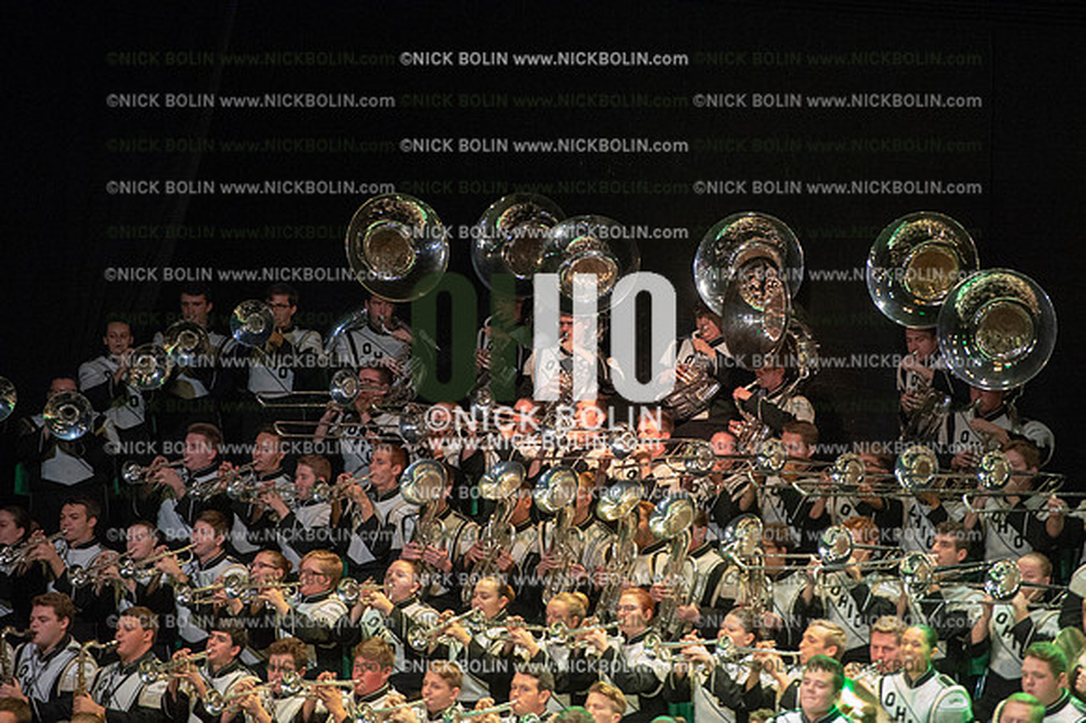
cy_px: 362
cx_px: 543
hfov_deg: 10.3
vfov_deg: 6.9
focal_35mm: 200
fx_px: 6030
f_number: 2.8
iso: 8000
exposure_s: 1/640
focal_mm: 200
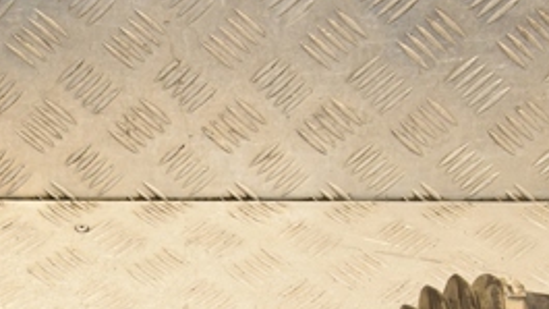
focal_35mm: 114
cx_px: 199
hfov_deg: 18.7
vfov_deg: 10.5
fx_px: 1659
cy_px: 332
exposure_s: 1/200
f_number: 6.3
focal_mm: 30
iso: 800
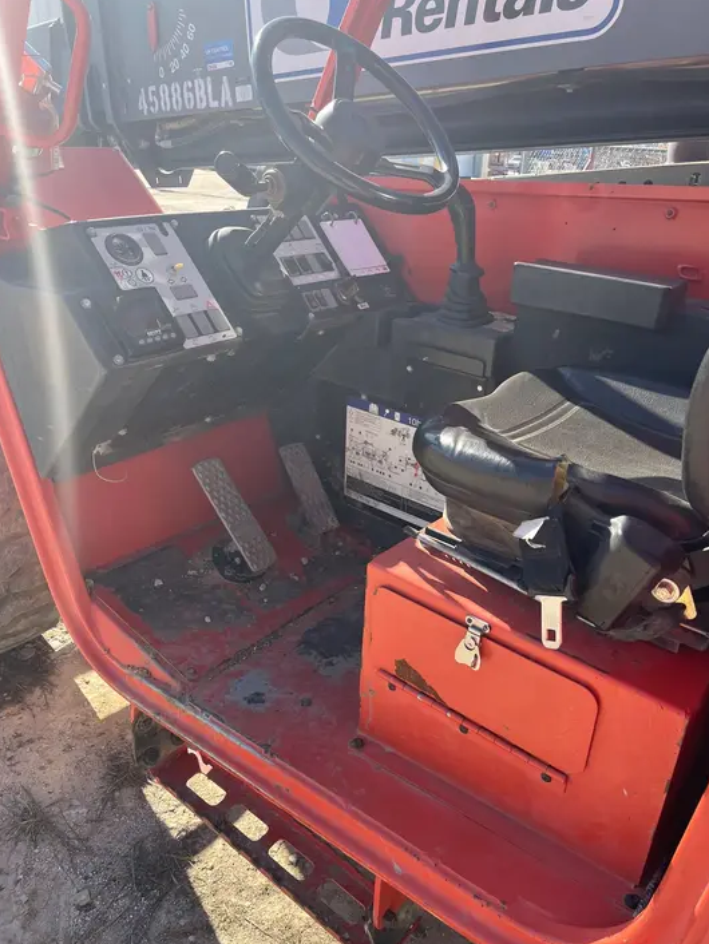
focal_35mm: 27
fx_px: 737
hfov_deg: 51.4
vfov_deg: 65.3
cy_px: 486
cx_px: 363
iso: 50
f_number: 1.6
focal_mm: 5.1
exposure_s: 1/891
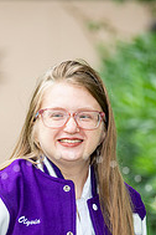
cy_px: 267
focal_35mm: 416
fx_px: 2704
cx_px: 70
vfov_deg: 4.9
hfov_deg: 3.3
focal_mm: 175
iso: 320
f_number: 6.3
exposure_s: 1/125
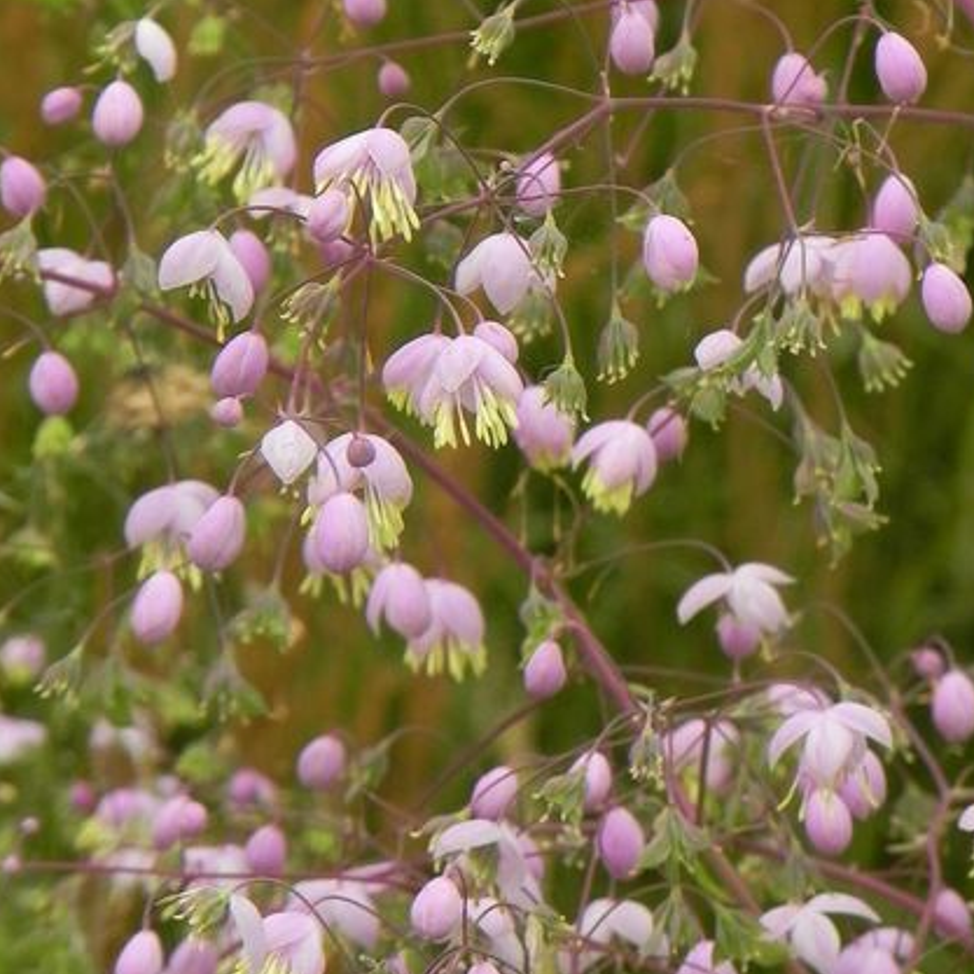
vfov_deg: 6.4
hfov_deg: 6.4
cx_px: 694
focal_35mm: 275
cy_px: 56
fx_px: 8754
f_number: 5
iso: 160
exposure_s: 1/200
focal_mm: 28.8
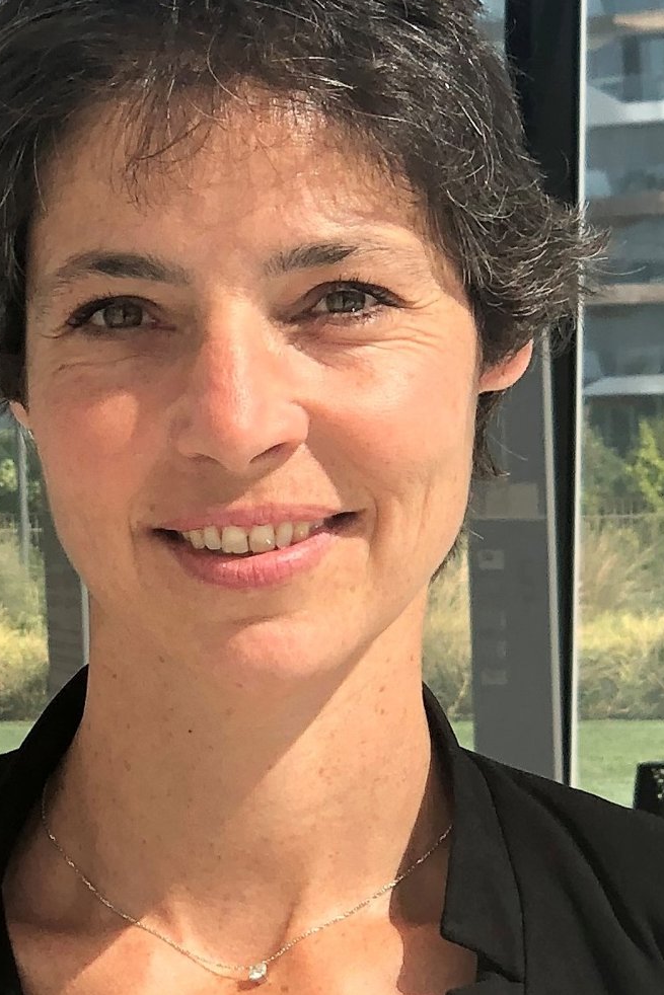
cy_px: 403
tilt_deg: -0.4
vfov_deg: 28.0
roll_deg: +2.2
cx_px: 263
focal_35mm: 72
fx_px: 1991
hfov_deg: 18.9
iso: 16
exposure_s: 1/188
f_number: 2.4
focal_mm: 6
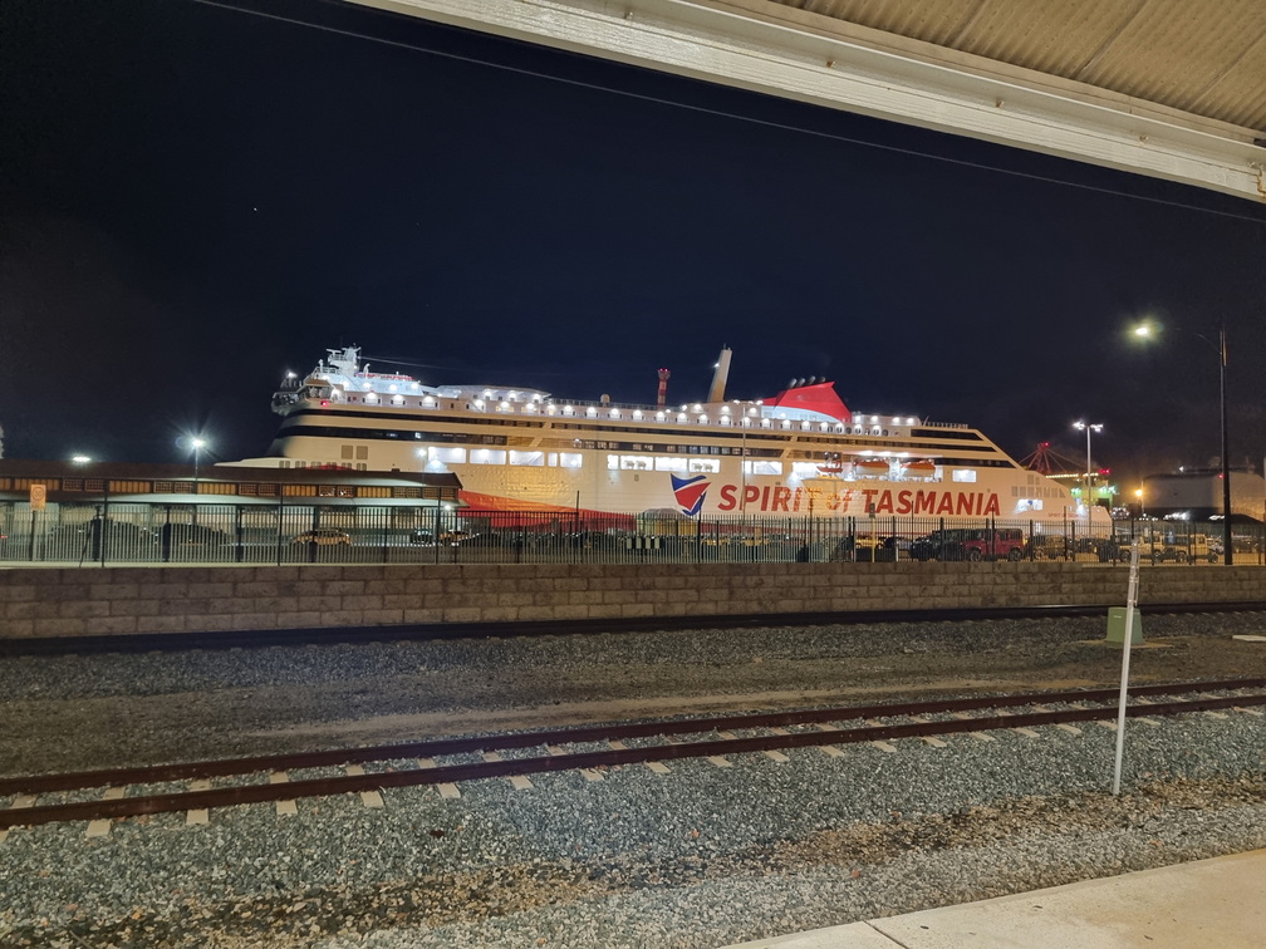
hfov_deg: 67.3
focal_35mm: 26
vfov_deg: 53.1
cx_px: 633
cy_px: 474
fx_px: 951
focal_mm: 5.4
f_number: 1.8
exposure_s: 1/25
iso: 640
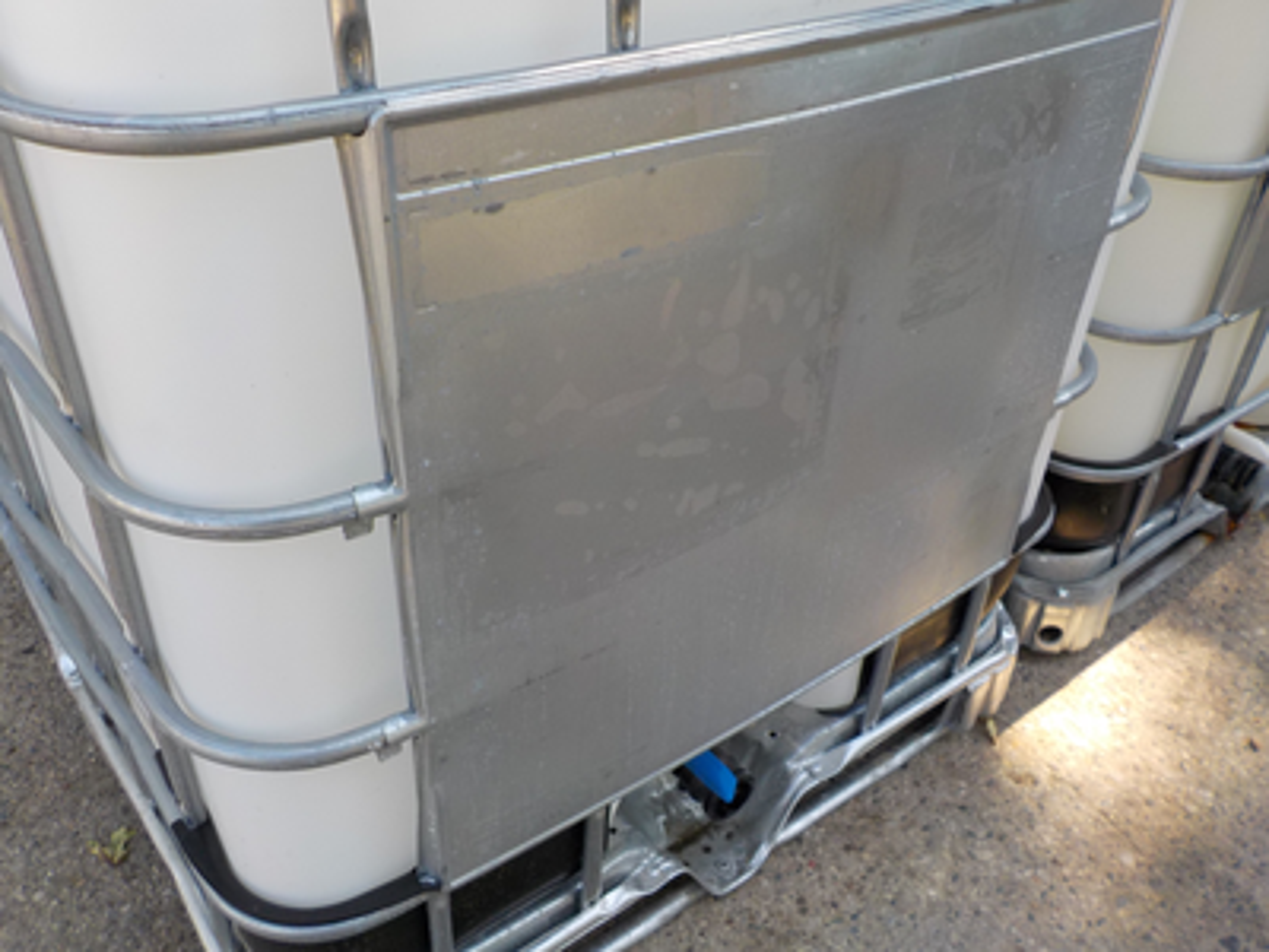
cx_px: 634
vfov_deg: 46.8
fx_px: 1100
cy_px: 476
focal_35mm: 30
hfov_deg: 60.0
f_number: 3.3
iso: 125
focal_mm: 4.1
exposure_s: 1/250
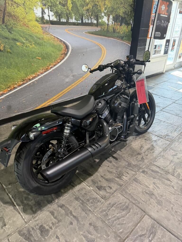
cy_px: 121
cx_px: 91
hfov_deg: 56.8
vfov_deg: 71.6
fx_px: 168
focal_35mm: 24
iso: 200
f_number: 1.78
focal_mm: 6.76
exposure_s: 1/60
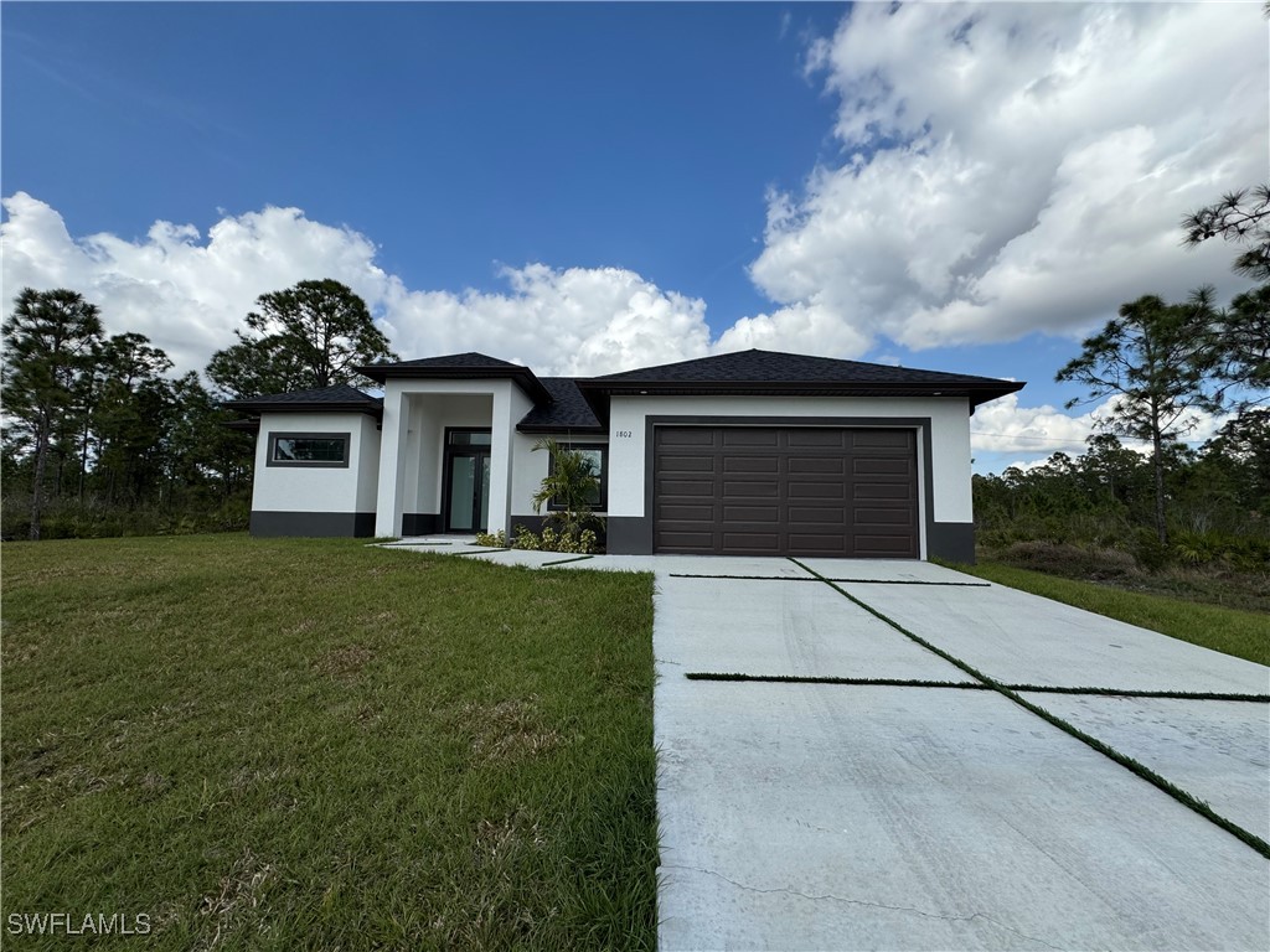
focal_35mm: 14
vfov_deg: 85.7
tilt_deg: +4.0
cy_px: 476
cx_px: 635
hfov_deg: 102.1
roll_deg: -0.8
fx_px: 514
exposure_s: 1/2208
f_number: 2.2
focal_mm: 2.22
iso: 50
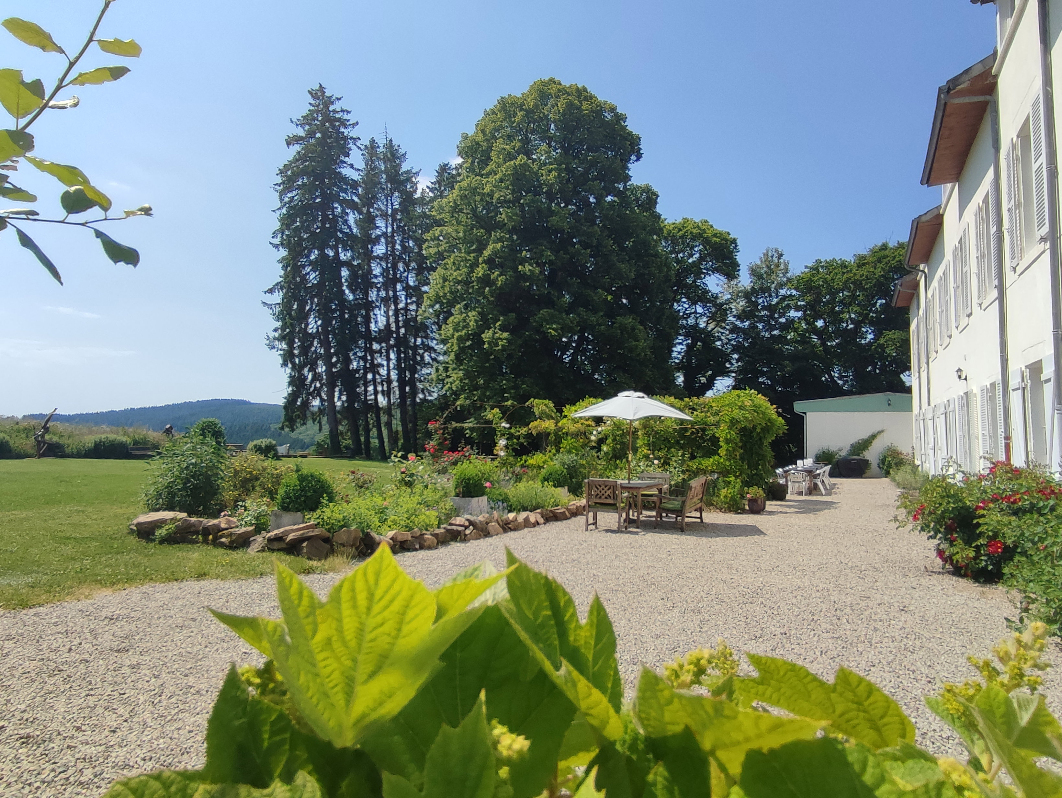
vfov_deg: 78.2
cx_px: 531
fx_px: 491
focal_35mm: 16
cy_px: 399
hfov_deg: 94.5
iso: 50
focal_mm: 1.65
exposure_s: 1/1997
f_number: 2.2
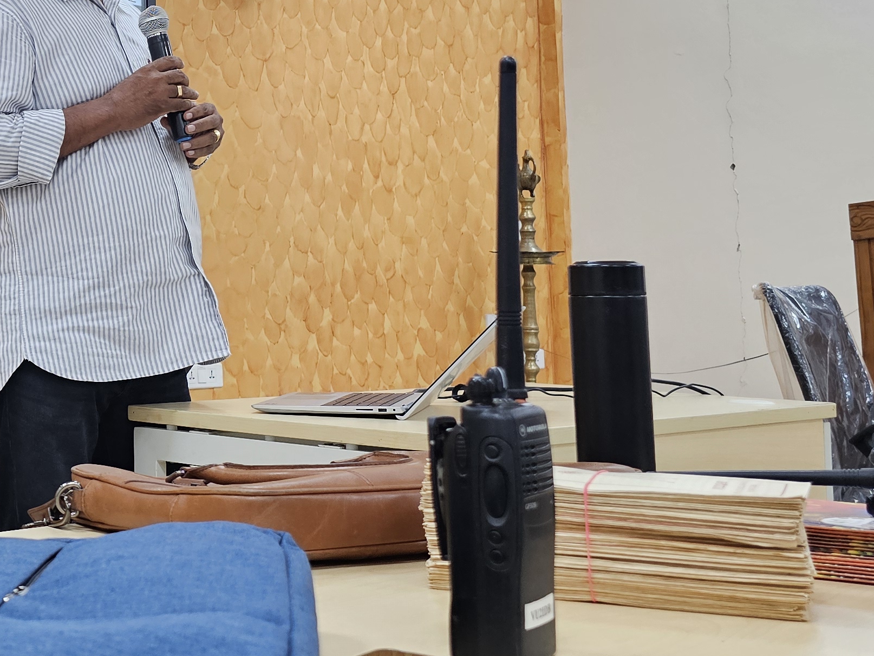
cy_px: 166
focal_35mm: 57
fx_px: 1439
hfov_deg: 29.6
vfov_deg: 25.4
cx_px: -138
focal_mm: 6.3
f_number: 1.7
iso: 200
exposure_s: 1/100
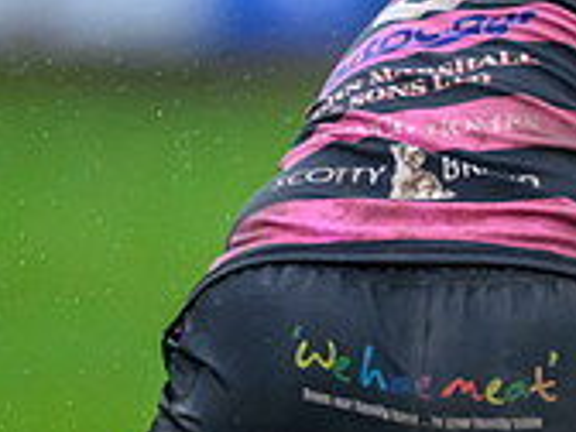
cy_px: 500
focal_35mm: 3134
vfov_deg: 0.5
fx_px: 52149
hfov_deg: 0.6
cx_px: 694
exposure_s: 1/1600
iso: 3200
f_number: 4
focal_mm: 560
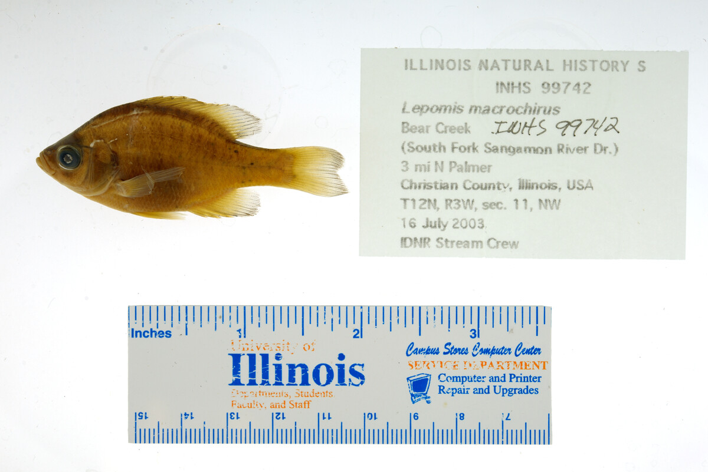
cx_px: 354
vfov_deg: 22.6
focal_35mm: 60
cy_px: 236
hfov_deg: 33.4
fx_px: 1180
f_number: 10
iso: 100
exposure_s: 1/200
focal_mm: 60
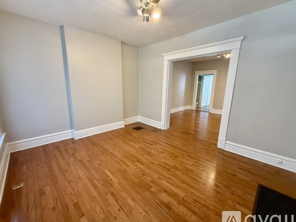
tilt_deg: -10.8
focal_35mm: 15
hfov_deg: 98.1
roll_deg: -0.7
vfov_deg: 81.7
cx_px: 140
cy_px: 111
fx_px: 128
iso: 320
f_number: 2.2
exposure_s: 1/60
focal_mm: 2.22
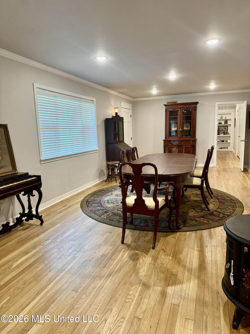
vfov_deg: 71.6
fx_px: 231
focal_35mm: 24
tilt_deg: -8.7
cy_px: 167
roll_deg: +2.1
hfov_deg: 56.8
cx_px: 125
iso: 250
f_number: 1.78
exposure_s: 1/60
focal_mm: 6.76
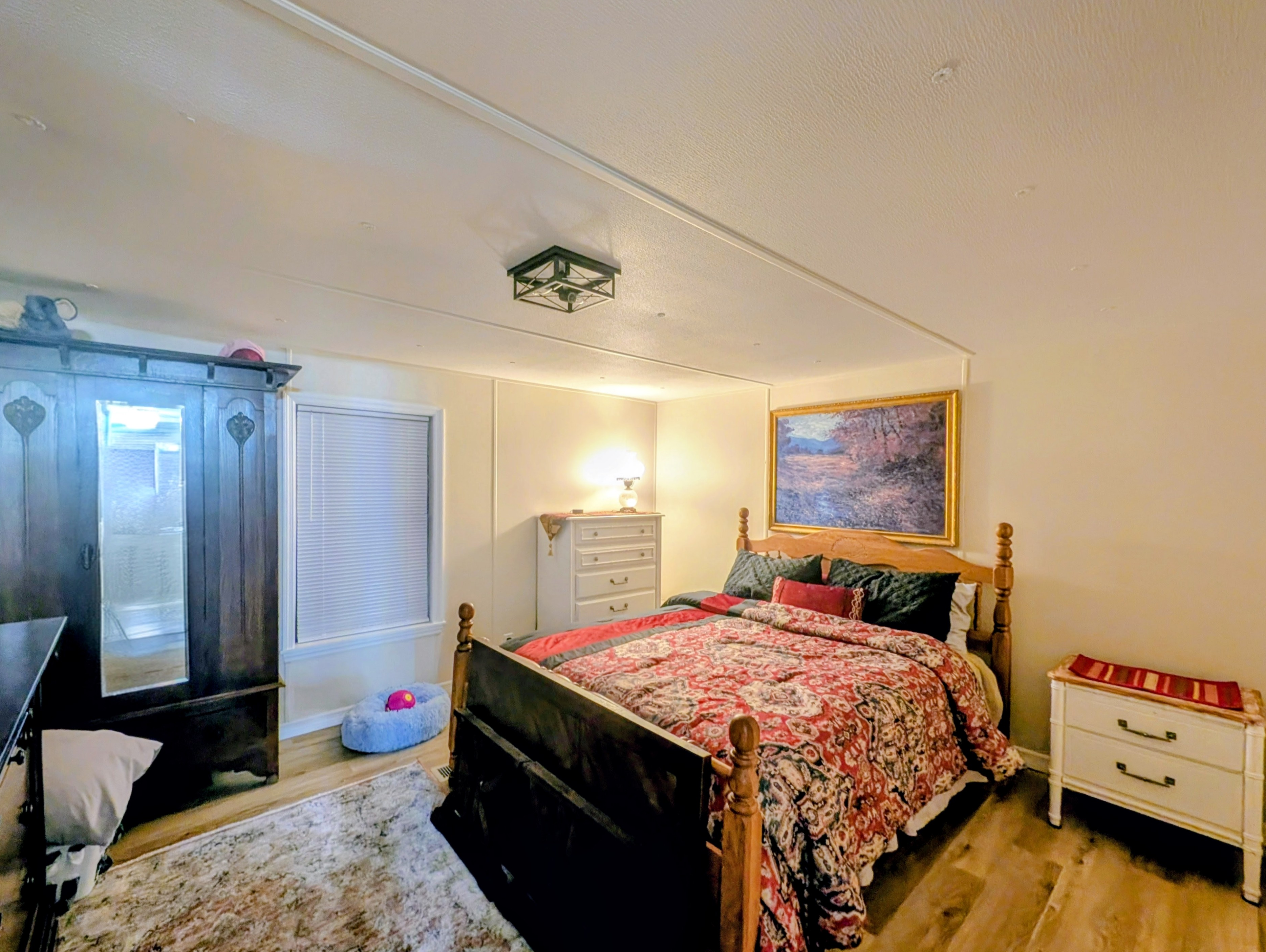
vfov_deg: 90.0
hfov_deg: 106.1
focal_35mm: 13
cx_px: 612
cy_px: 485
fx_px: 476
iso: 128
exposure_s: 1/24
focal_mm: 2.23
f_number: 1.95
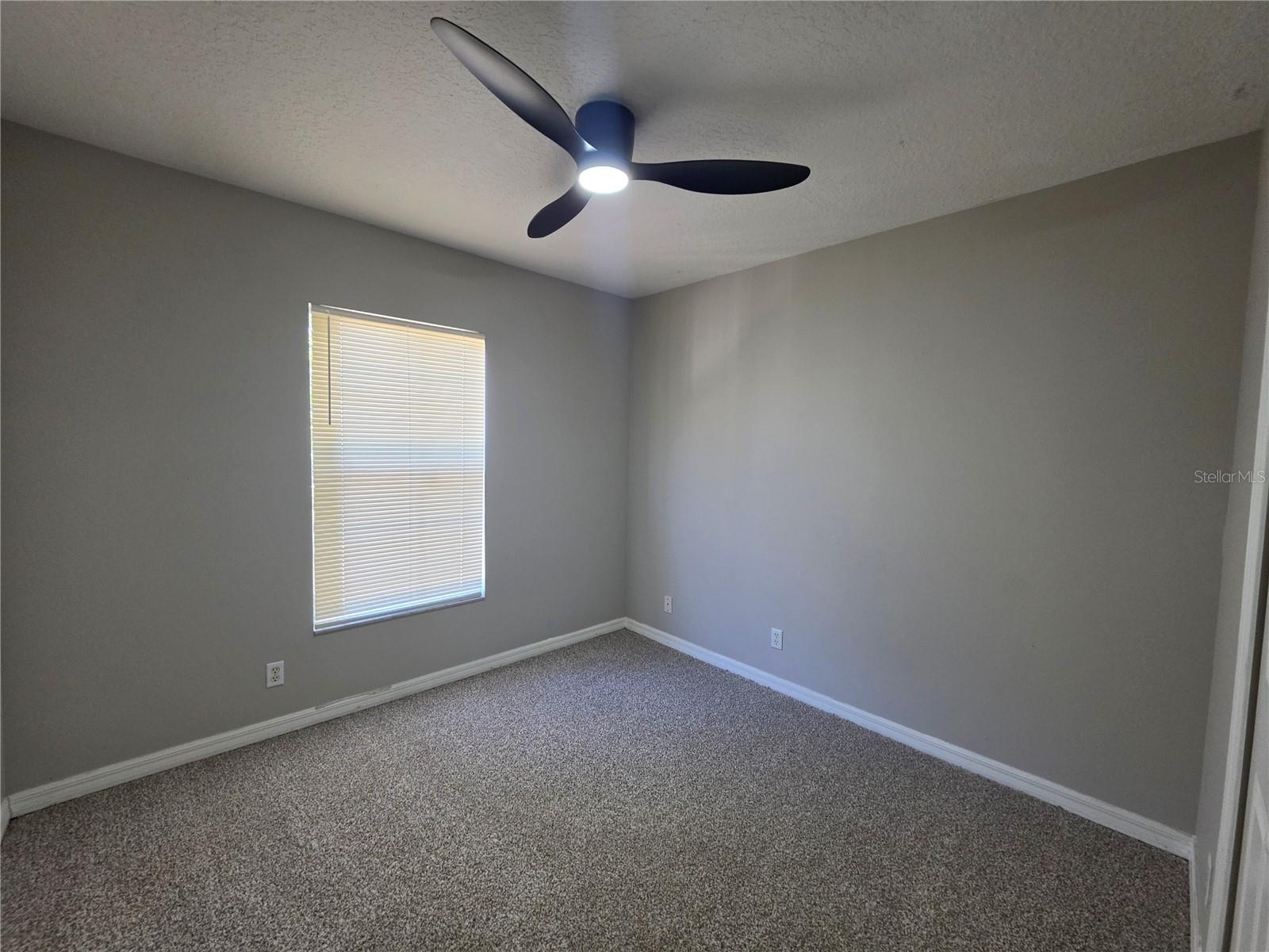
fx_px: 477
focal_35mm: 13
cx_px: 634
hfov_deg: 106.2
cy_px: 476
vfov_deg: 89.9
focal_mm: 2.2
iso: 250
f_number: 1.9
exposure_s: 1/60
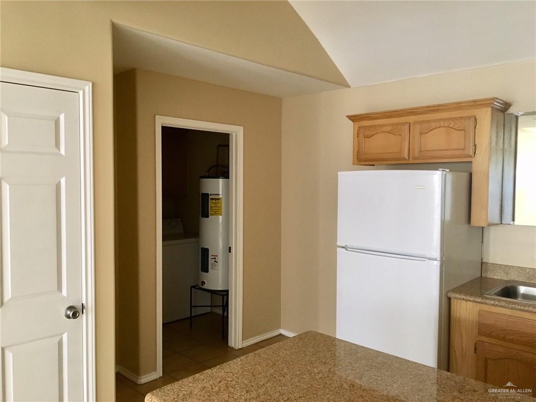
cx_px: 268
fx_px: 449
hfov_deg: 61.7
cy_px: 201
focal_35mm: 29
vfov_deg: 48.2
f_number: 2.2
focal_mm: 4.15
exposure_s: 1/15
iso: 200
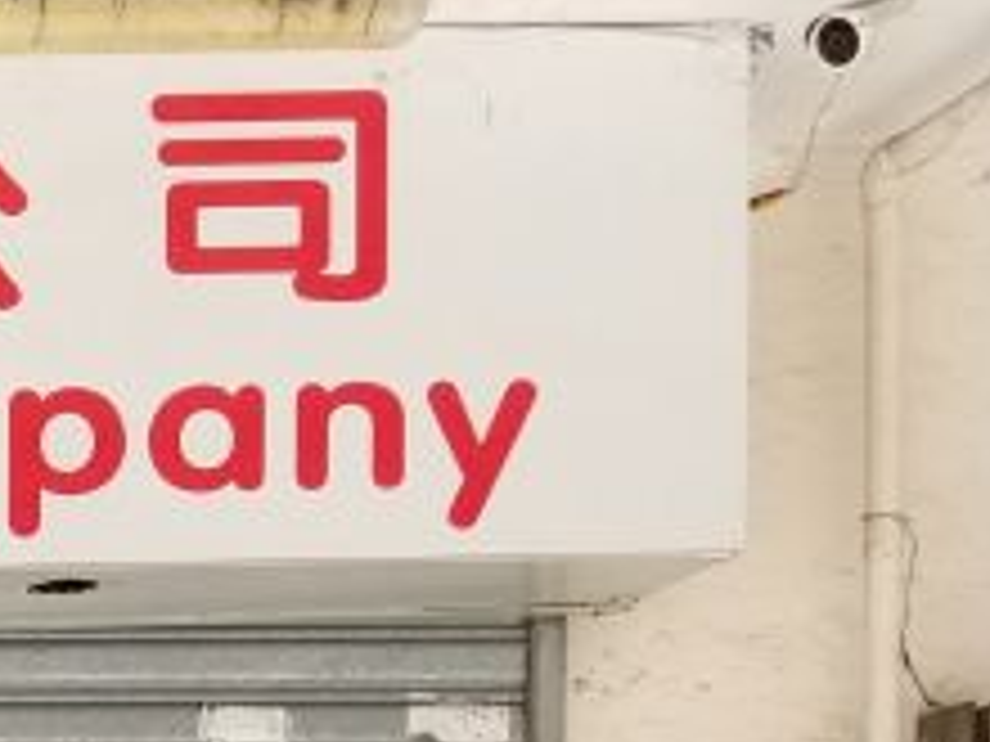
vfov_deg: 11.4
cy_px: 1453
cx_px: -855
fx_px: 3375
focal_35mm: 118
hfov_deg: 14.4
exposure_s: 1/388
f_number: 1.7
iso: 50
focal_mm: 4.25
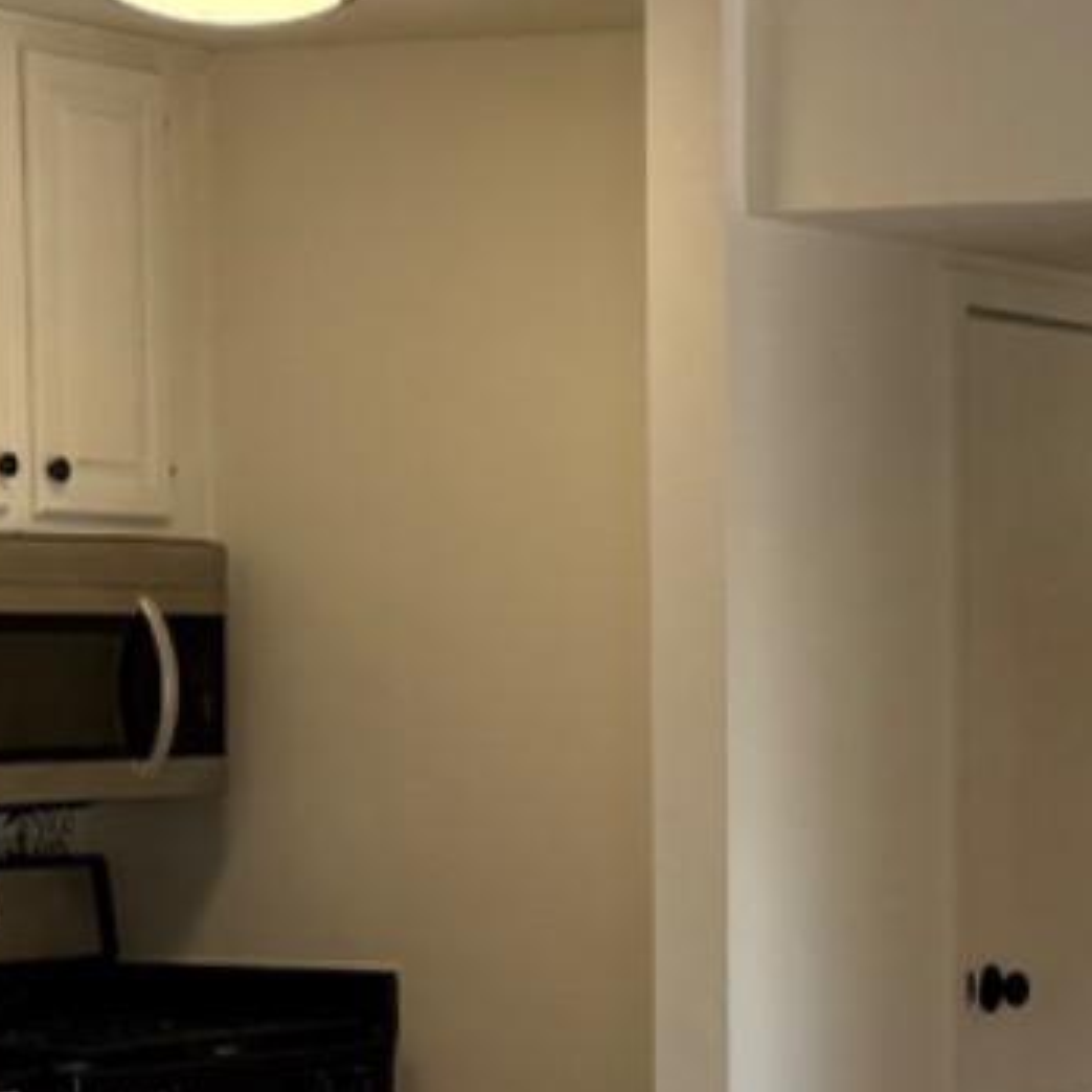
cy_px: 879
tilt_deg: -3.0
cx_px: 957
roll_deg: +0.2
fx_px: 4461
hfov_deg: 13.8
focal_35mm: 125
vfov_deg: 13.9
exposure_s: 1/248
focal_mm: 6.76
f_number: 1.78
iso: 80
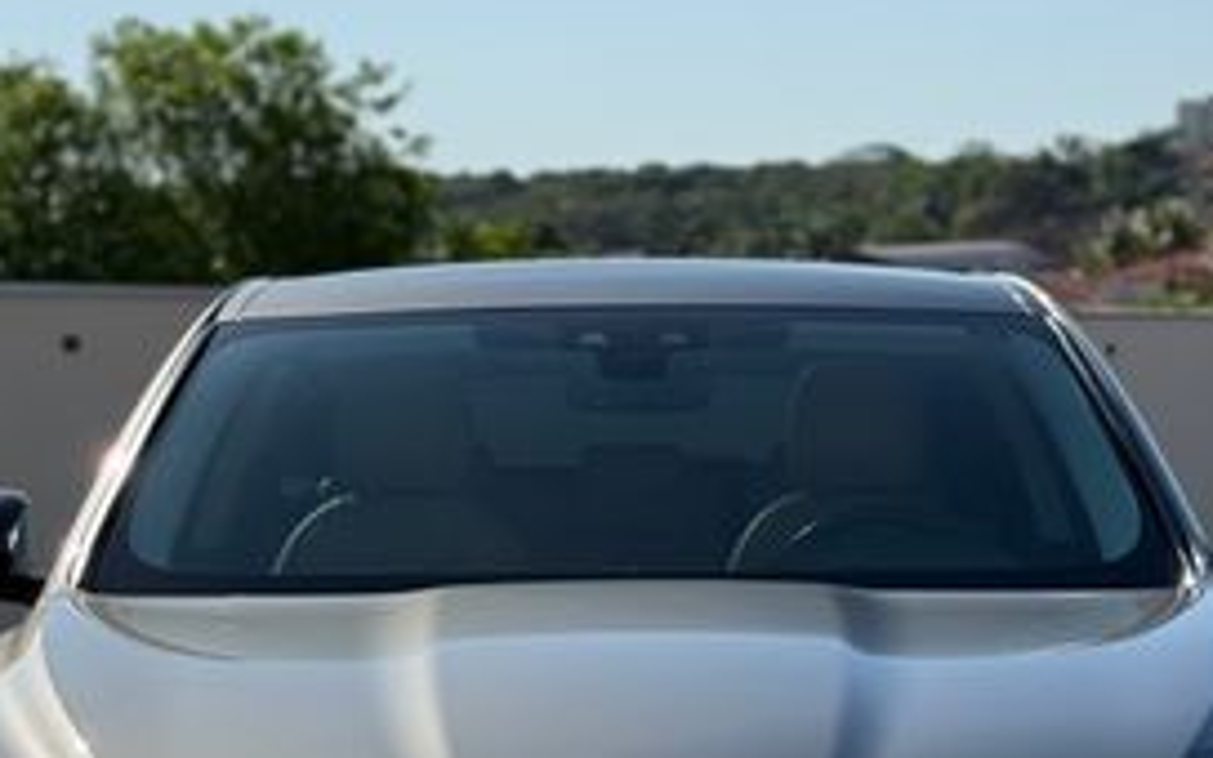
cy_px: 731
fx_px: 2909
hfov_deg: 23.5
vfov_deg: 14.6
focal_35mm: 88
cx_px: 651
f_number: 1.78
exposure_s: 1/7143
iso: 64
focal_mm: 6.76
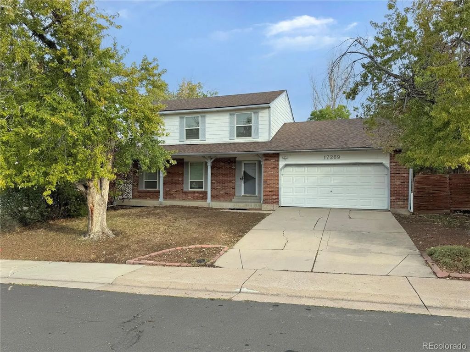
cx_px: 235
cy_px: 176
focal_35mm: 24
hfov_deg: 71.6
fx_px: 326
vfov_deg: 56.8
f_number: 1.78
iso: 80
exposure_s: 1/1689
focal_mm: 6.76
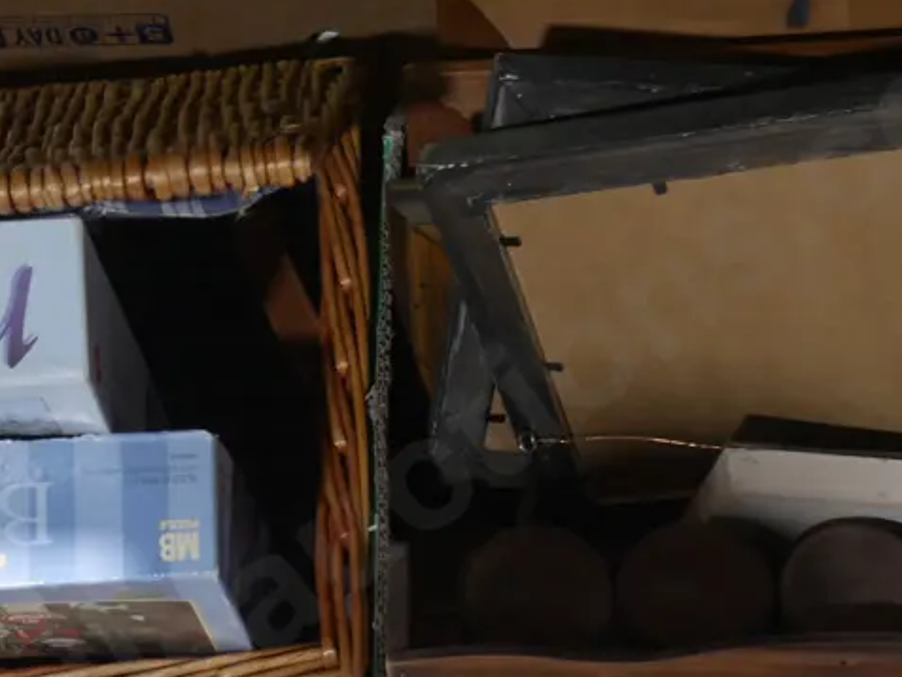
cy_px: 531
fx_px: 2685
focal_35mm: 103
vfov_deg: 14.3
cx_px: 363
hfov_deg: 19.1
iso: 1000
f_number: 5.2
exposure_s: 1/60
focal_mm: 24
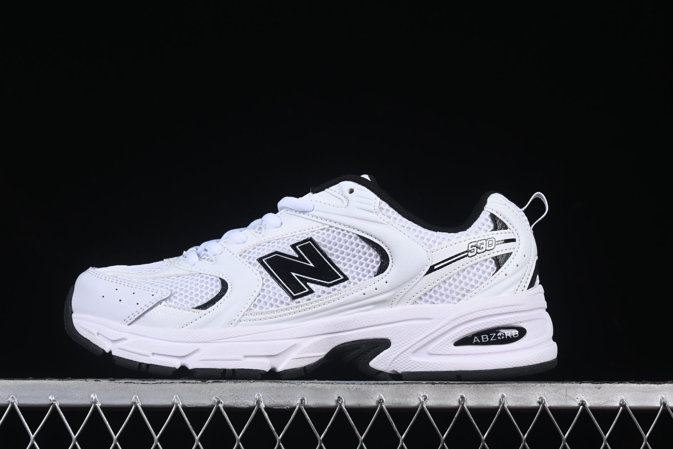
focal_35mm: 82
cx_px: 324
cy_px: 228
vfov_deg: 16.7
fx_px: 1533
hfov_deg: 24.8
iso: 160
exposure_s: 1/80
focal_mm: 50
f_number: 8
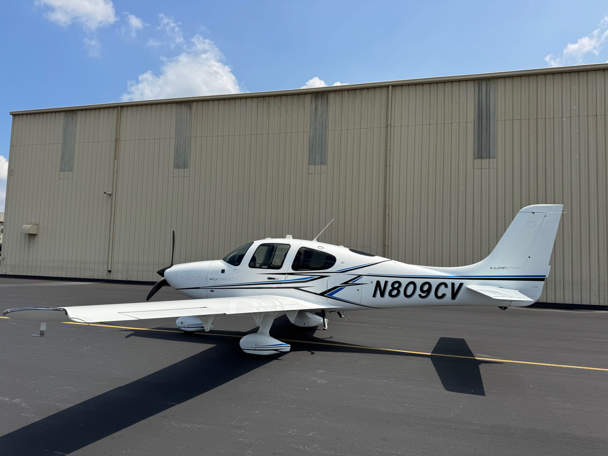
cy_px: 228
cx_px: 304
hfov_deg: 71.6
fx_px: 422
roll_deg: -0.7
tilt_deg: +5.6
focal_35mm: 24
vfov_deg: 56.8
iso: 80
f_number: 1.78
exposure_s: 1/6410
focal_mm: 6.76
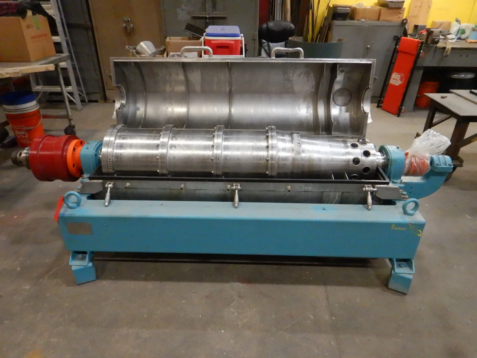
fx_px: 331
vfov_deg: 56.8
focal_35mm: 24
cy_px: 179
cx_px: 238
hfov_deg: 71.6
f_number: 2.8
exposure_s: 1/125
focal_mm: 4.3
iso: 1600
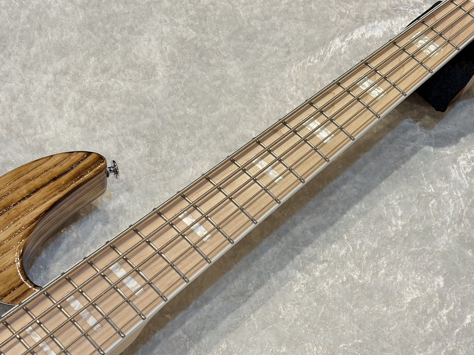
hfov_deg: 31.2
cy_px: 202
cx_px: 235
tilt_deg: -53.9
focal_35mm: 62
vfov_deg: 23.6
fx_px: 849
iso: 80
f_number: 1.6
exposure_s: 1/60
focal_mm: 5.96
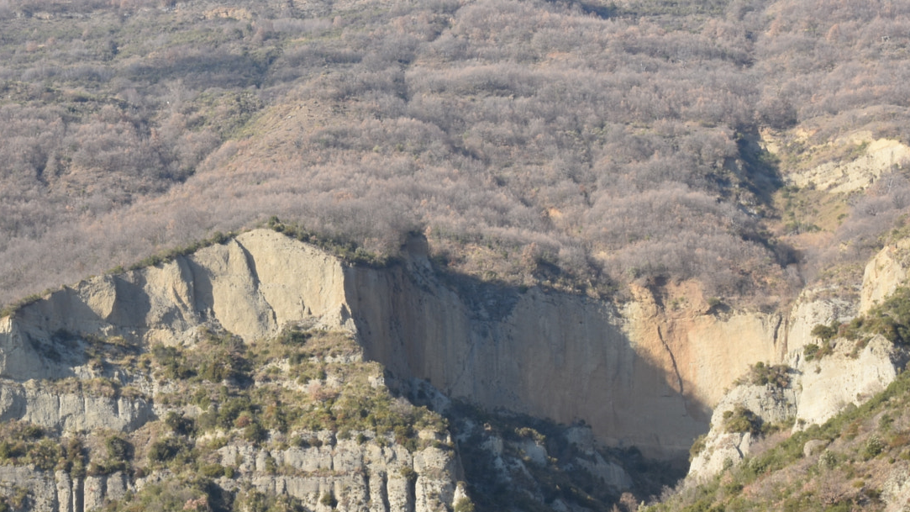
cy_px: 244
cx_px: 313
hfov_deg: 20.5
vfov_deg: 11.6
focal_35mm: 104
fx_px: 2509
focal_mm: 35
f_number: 22
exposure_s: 1/15
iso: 100
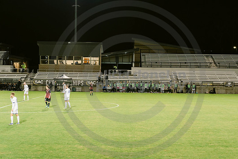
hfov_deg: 26.6
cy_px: 79
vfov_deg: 17.9
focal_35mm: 76
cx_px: 127
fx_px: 502
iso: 2000
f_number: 4
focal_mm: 70
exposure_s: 1/160
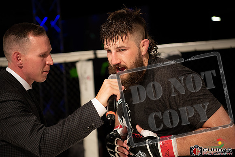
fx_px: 457
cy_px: 78
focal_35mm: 70
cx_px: 118
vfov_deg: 19.5
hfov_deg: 28.8
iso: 900
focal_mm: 70
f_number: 2.8
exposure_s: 1/1000
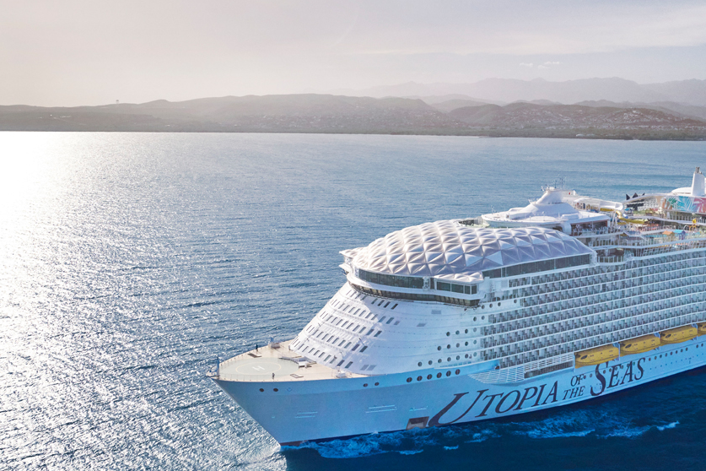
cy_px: 159
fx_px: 843
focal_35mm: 43
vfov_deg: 31.0
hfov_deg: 44.5
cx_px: 492
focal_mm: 18
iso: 1600
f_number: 8
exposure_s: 1/250
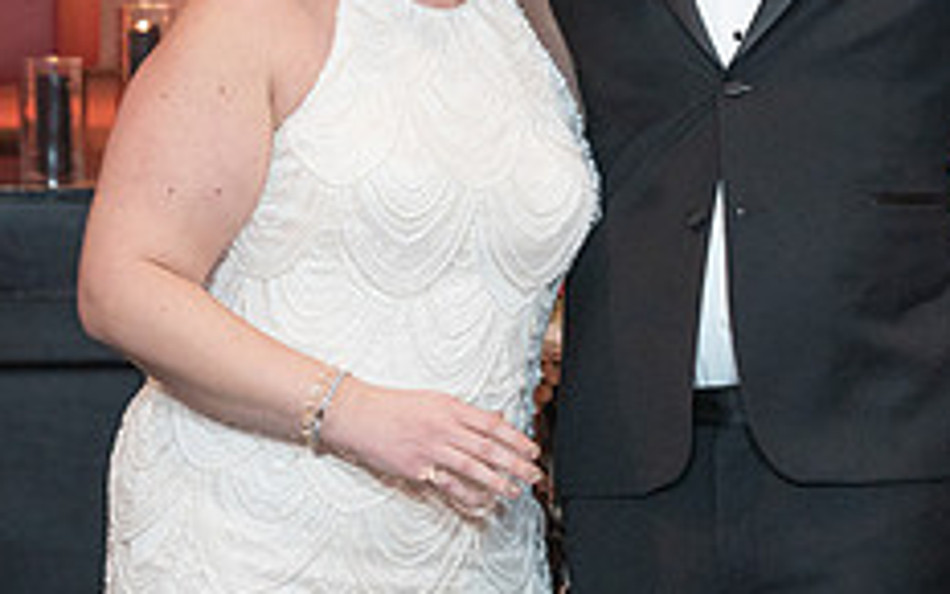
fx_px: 4867
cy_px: 101
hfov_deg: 11.1
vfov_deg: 7.0
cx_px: 571
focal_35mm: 188
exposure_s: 1/125
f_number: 4
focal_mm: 70
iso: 4000
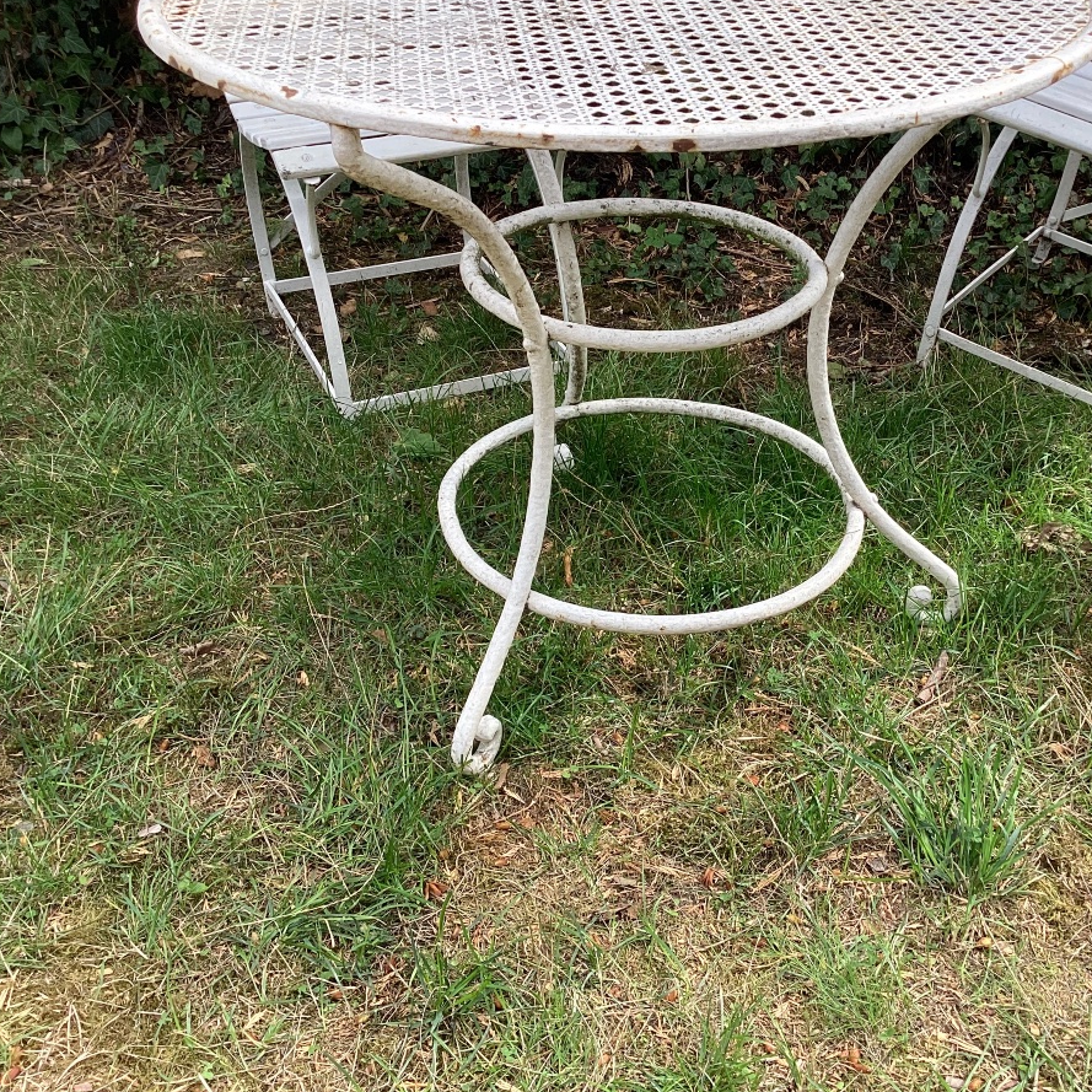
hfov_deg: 44.6
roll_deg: -0.2
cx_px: 679
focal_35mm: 37
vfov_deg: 44.9
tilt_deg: -37.0
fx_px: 1321
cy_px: 544
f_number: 2.4
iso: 25
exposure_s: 1/120
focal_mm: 3.3
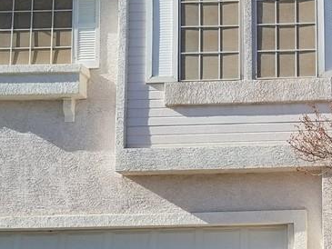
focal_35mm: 73
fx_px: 700
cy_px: 147
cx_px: 305
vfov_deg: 20.2
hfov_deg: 25.7
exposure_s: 1/3024
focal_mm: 4.2
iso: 40
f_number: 1.7
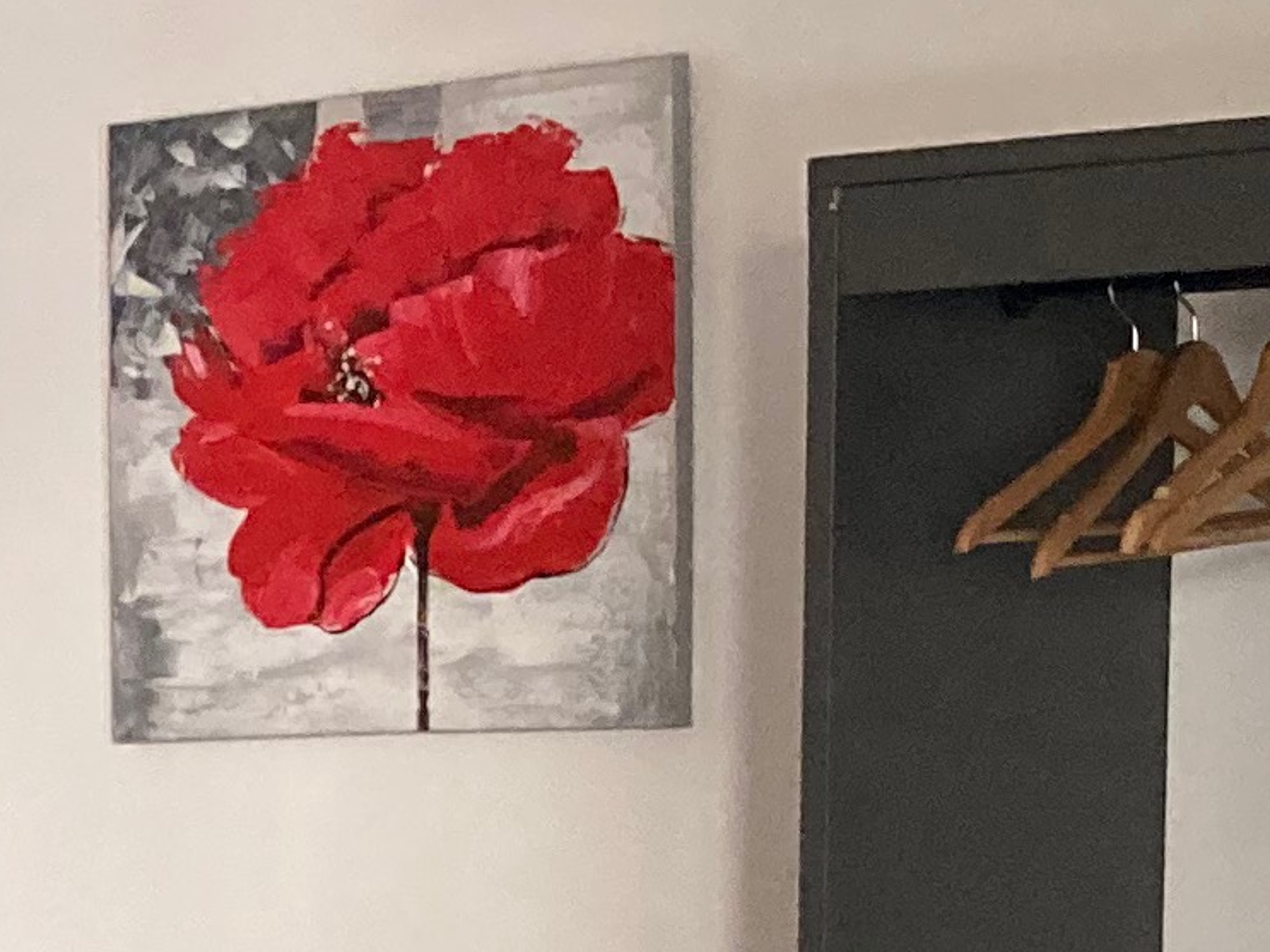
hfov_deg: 11.7
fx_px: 5576
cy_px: 1444
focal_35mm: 152
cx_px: -1198
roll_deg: +0.5
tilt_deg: -7.9
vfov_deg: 9.5
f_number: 1.8
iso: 250
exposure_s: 1/60
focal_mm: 3.99
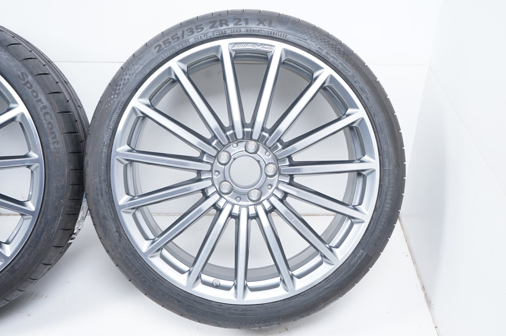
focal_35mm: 42
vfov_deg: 31.9
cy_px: 165
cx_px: 248
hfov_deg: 46.4
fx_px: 590
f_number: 5.6
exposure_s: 1/125
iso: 250
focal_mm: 41
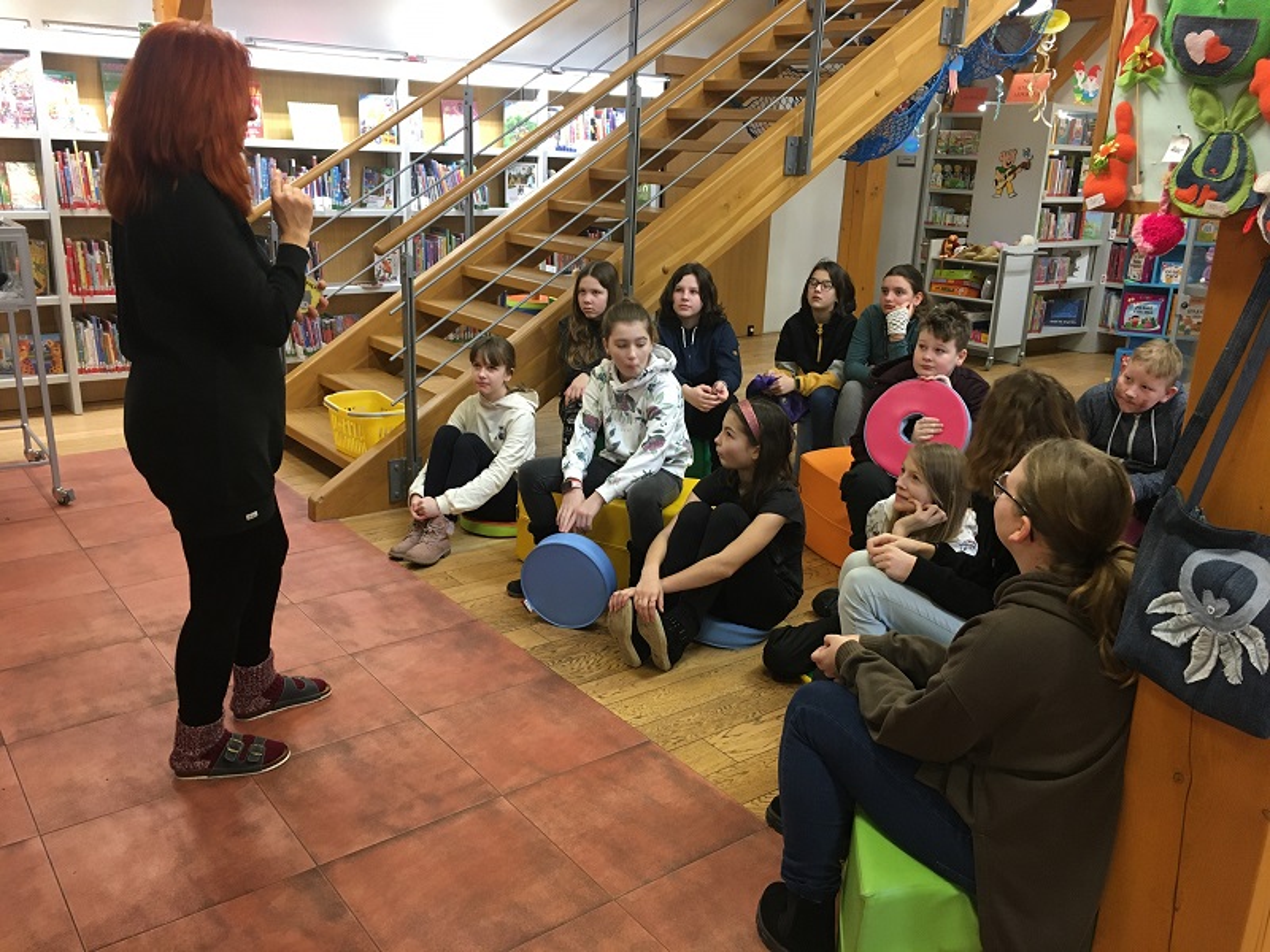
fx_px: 1064
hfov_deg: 61.7
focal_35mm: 29
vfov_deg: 48.2
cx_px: 635
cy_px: 476
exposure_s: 1/33
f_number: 2.2
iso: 160
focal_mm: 4.15
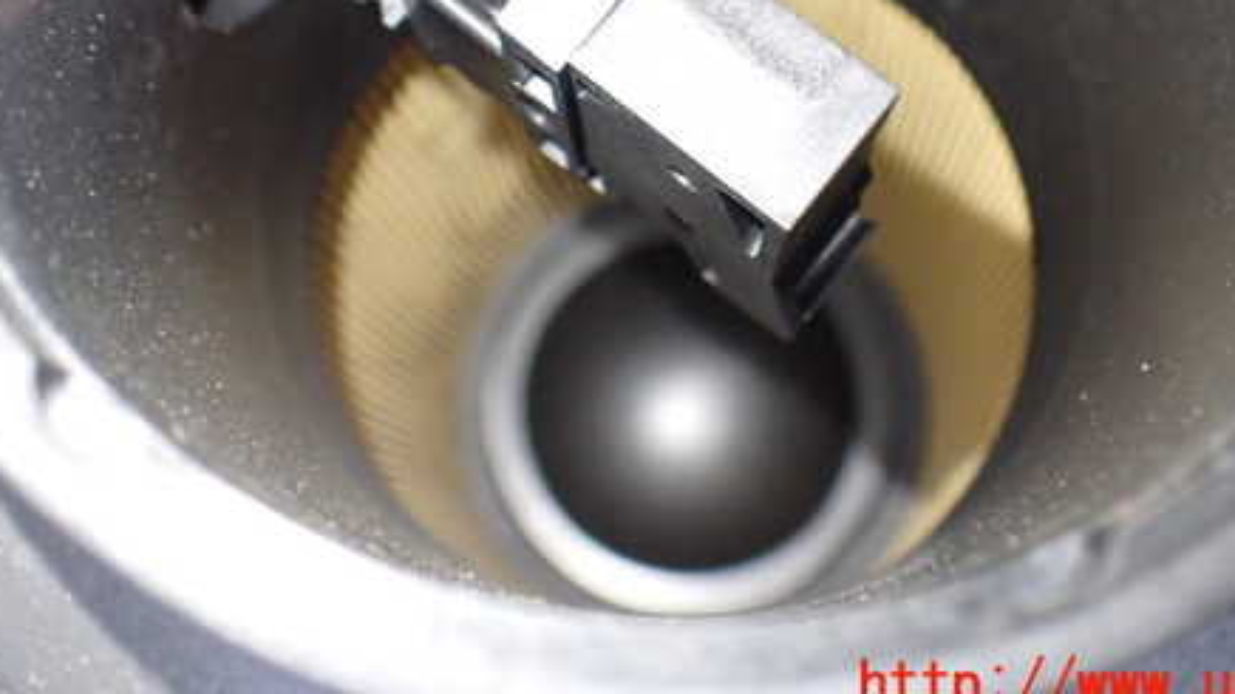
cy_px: 85
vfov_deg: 25.8
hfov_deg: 45.5
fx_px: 1473
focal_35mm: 45
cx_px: 649
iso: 1000
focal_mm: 5.4
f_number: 2.3
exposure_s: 1/30
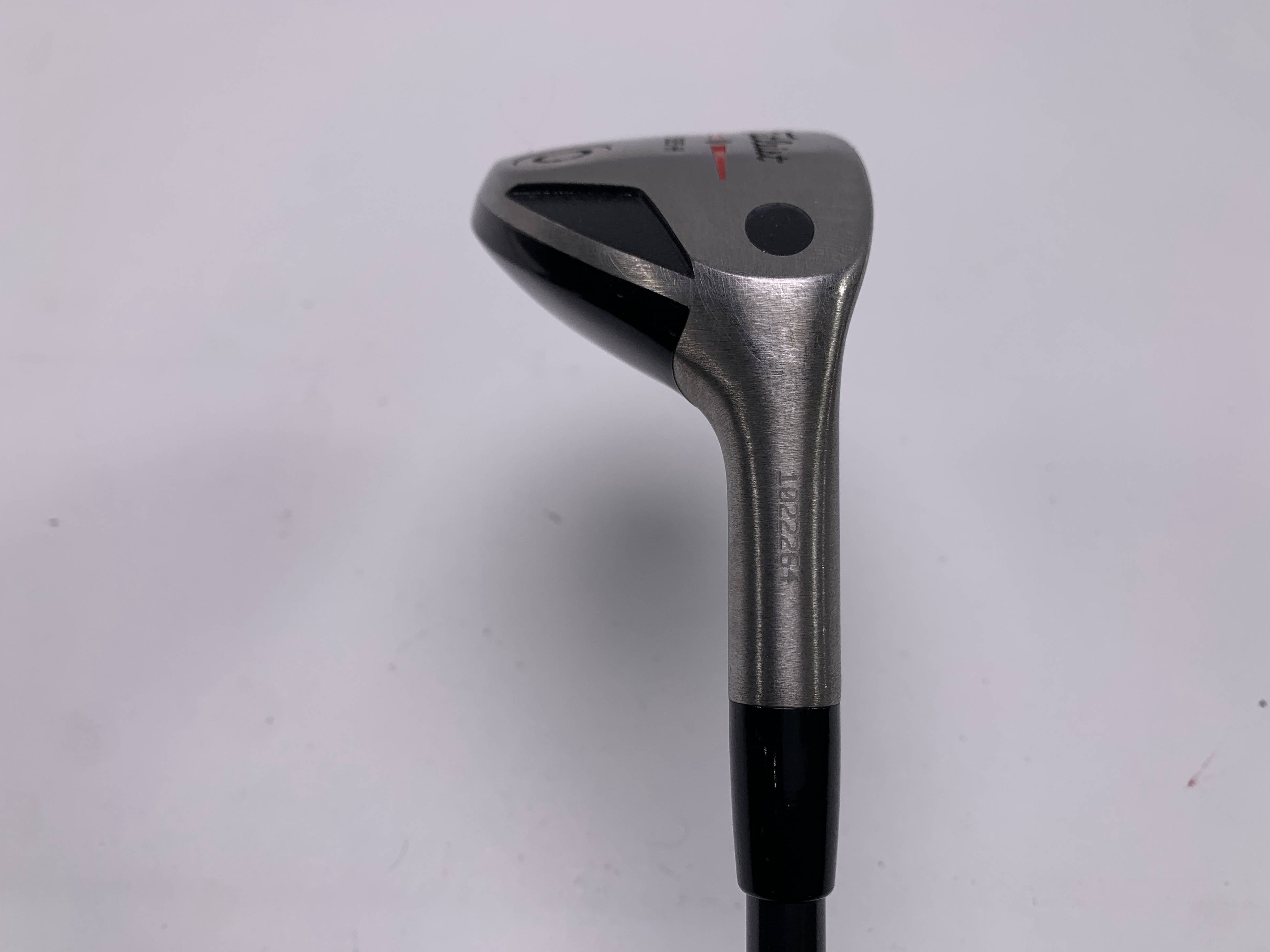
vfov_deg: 51.4
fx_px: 991
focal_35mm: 27
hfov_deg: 65.3
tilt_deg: -53.3
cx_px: 640
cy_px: 479
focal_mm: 4.25
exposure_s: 1/397
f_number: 1.8
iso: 25
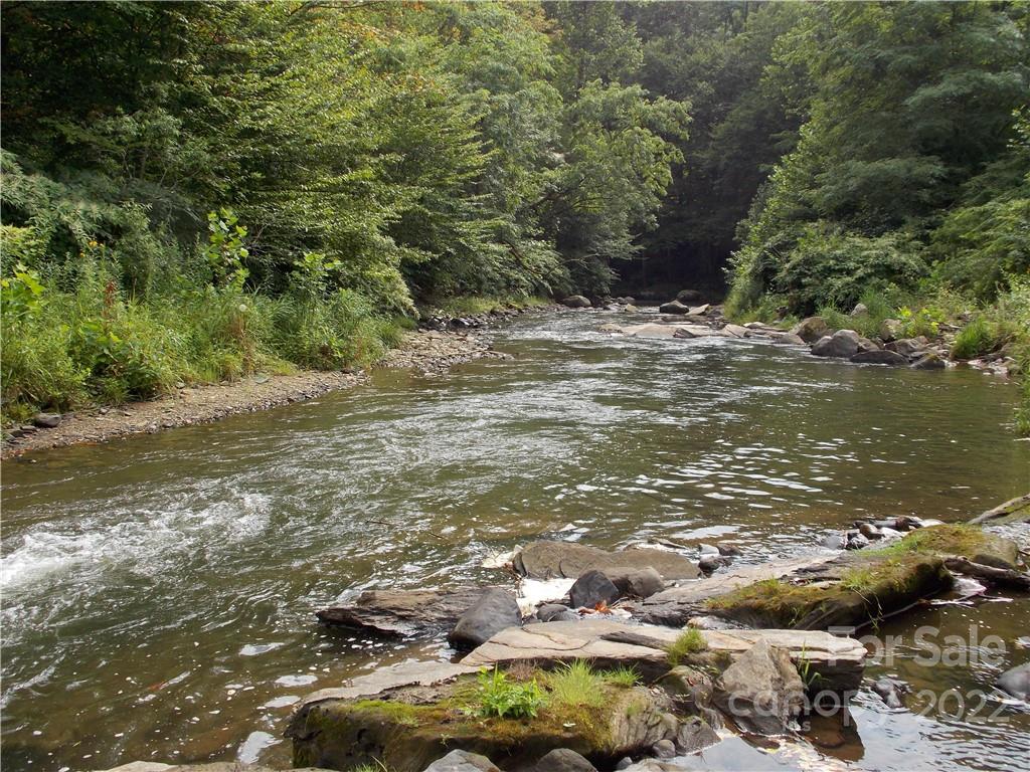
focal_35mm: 37
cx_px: 515
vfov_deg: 38.7
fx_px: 1101
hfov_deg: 50.1
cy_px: 386
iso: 80
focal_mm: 6.6
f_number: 3.5
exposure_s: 1/320
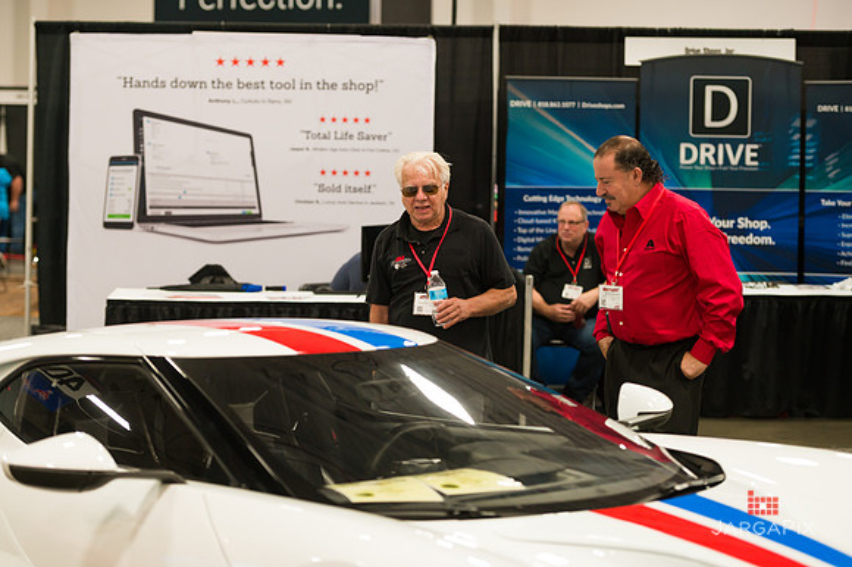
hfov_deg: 20.8
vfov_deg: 13.9
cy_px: 284
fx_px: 2318
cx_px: 426
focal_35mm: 98
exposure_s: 1/200
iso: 1600
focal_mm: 98
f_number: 3.2
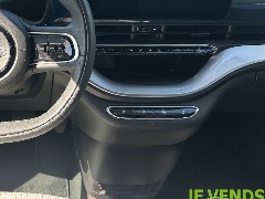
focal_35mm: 45
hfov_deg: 39.8
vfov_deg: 31.8
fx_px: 344
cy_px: 59
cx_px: 41
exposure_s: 1/307
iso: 50
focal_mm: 5.7
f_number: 1.5
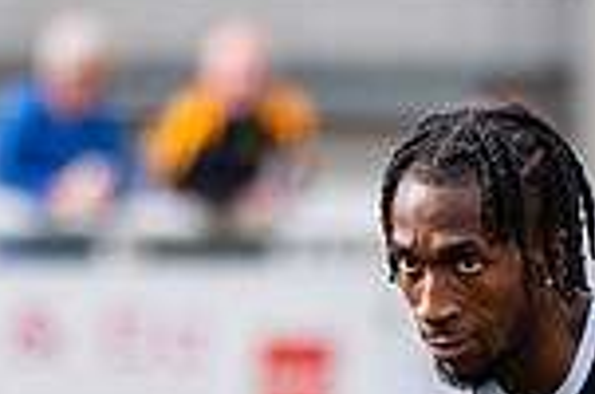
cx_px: 838
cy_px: 988
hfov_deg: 1.7
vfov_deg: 1.1
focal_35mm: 1224
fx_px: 20187
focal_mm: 135
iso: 200
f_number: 1.8
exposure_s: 1/3200
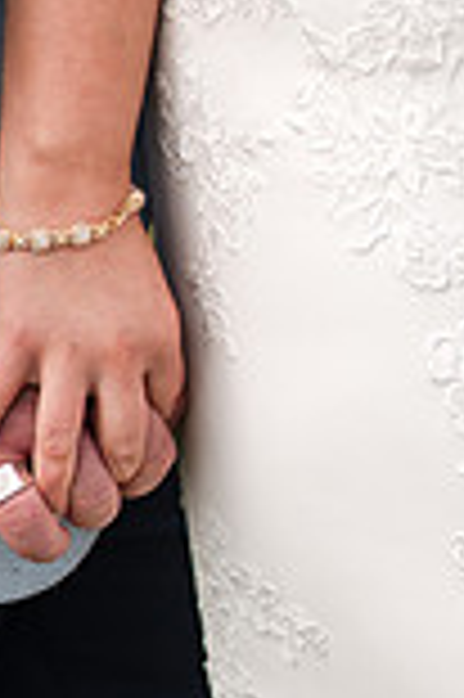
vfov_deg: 13.6
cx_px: -36
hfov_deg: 9.0
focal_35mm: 151
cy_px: 243
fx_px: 2926
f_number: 1.8
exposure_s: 1/4000
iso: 100
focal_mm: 35
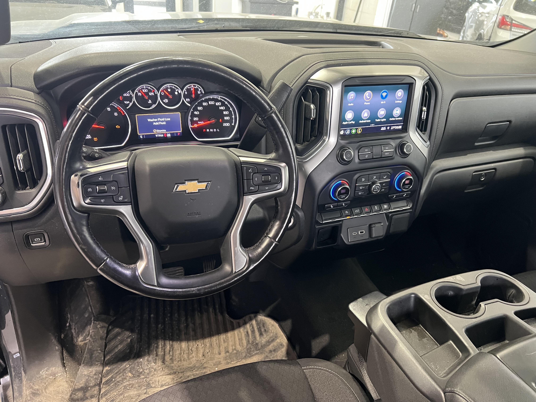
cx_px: 268
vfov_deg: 53.1
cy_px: 201
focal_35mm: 26
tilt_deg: -31.6
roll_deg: -5.2
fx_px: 403
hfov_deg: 67.3
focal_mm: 5.7
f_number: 1.5
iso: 500
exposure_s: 1/60
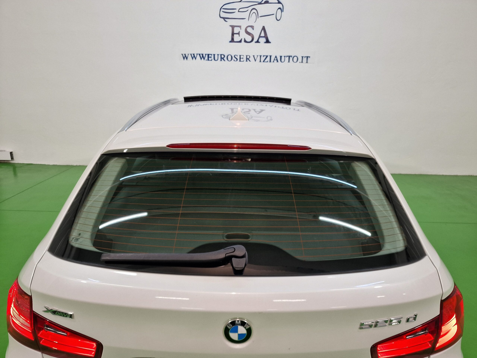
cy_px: 179
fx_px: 317
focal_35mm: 23
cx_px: 238
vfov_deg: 58.9
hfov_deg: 73.9
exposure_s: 1/100
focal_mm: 6.4
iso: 80
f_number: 1.8
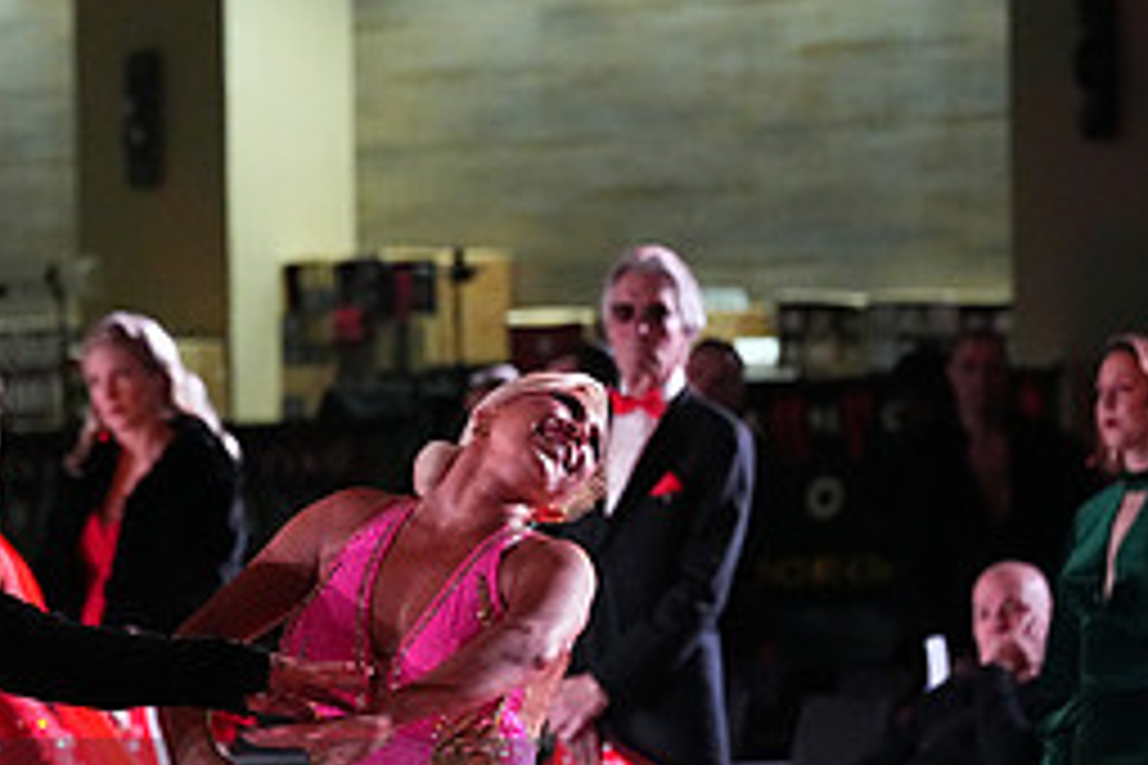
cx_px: 104
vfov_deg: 3.3
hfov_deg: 4.9
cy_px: 857
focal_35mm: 421
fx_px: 13424
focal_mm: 185
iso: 10000
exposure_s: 1/400
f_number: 5.6
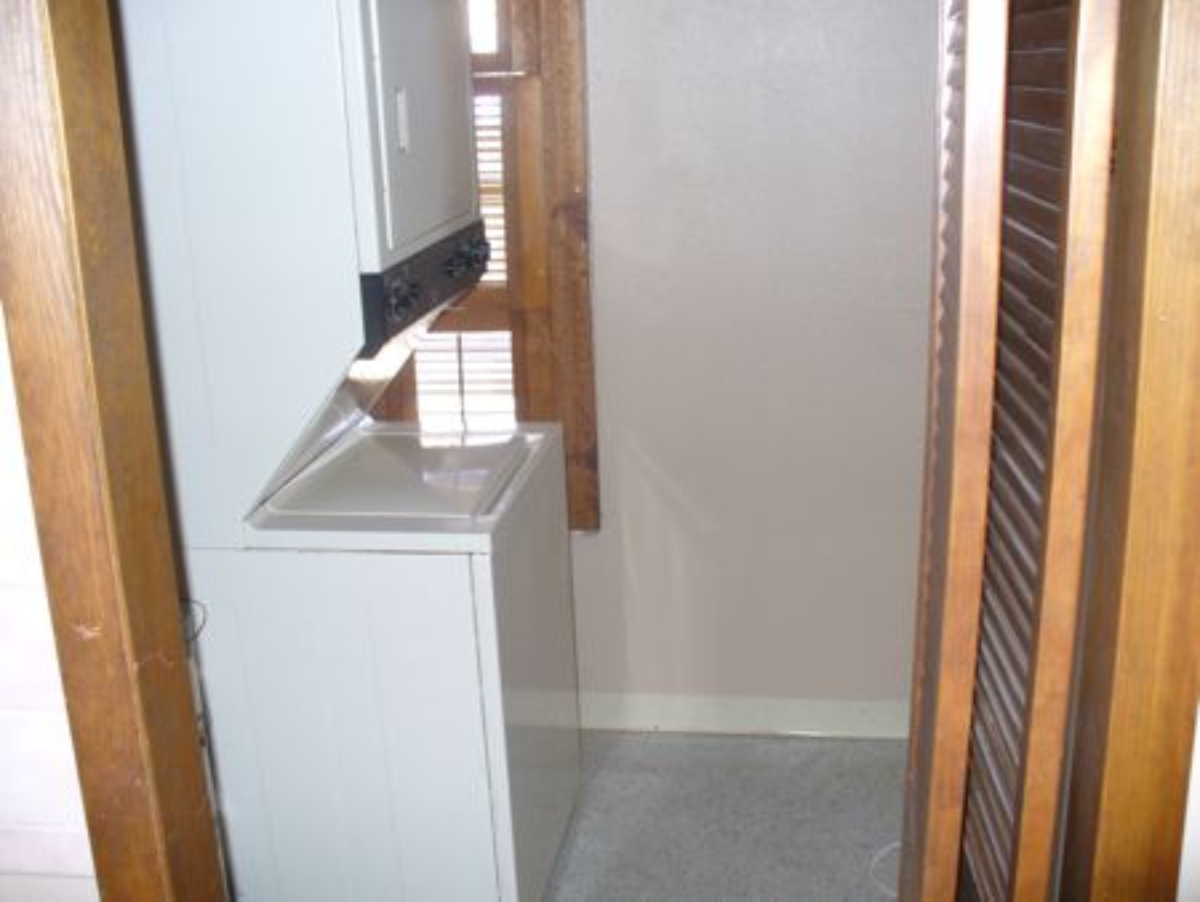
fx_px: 1283
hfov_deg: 50.1
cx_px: 600
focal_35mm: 37
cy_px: 451
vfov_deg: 38.7
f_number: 2.8
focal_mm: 6.1
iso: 160
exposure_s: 1/30
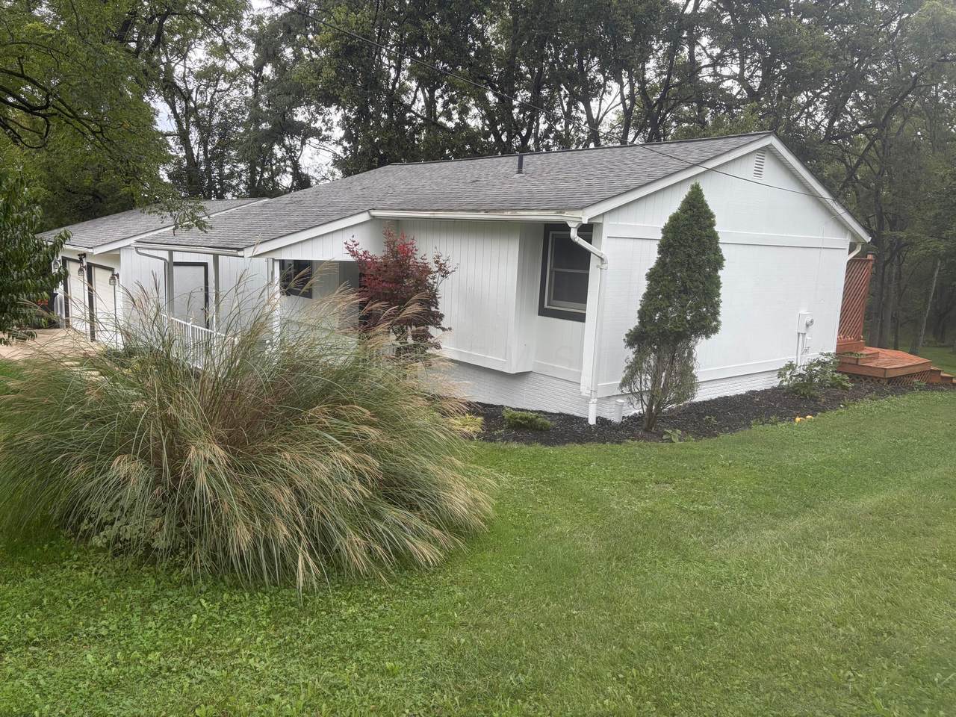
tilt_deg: -9.0
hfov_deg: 67.3
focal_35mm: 26
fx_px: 718
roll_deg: -1.8
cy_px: 358
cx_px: 478
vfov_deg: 53.1
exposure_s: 1/482
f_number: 1.6
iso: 50
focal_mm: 5.96
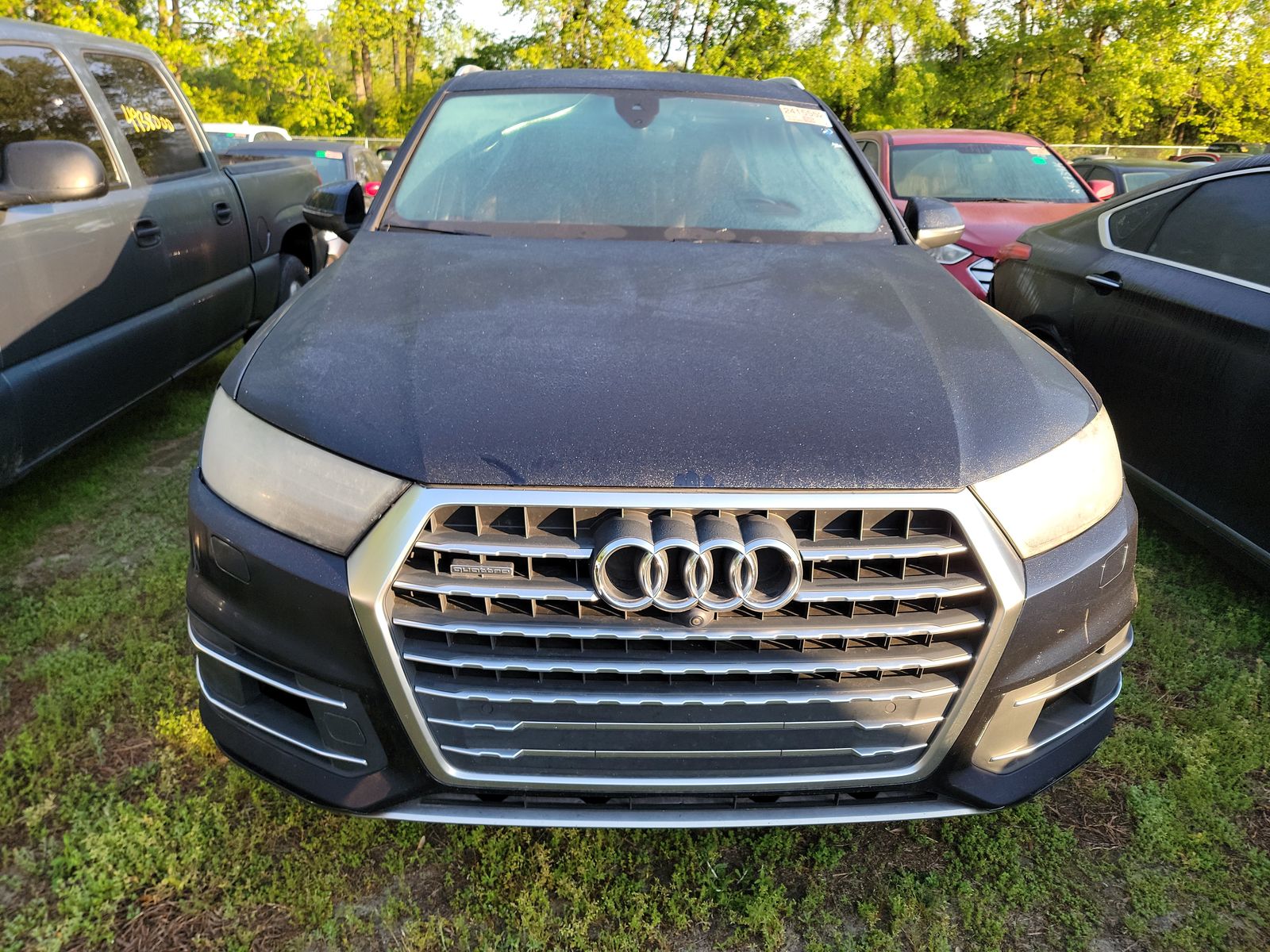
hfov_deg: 71.6
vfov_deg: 56.8
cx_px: 635
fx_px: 881
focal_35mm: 24
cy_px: 476
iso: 56
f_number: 1.8
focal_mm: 6.7
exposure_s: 1/119
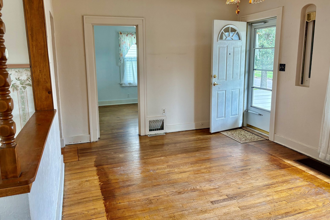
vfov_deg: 46.3
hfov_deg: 65.5
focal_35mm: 28
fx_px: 257
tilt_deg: -8.7
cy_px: 100
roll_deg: +1.0
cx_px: 164
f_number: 1.6
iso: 100
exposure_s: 1/232
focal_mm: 5.96
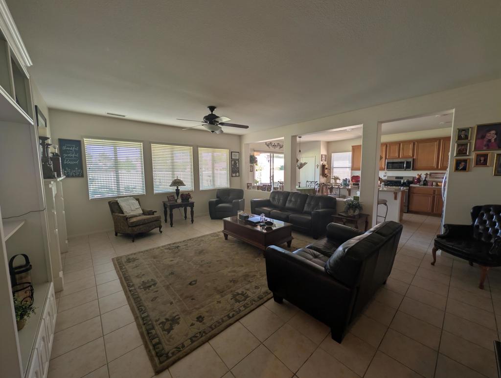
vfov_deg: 94.6
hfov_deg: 110.5
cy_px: 189
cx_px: 250
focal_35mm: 12
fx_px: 174
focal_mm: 2.02
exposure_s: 1/109
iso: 49
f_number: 1.7
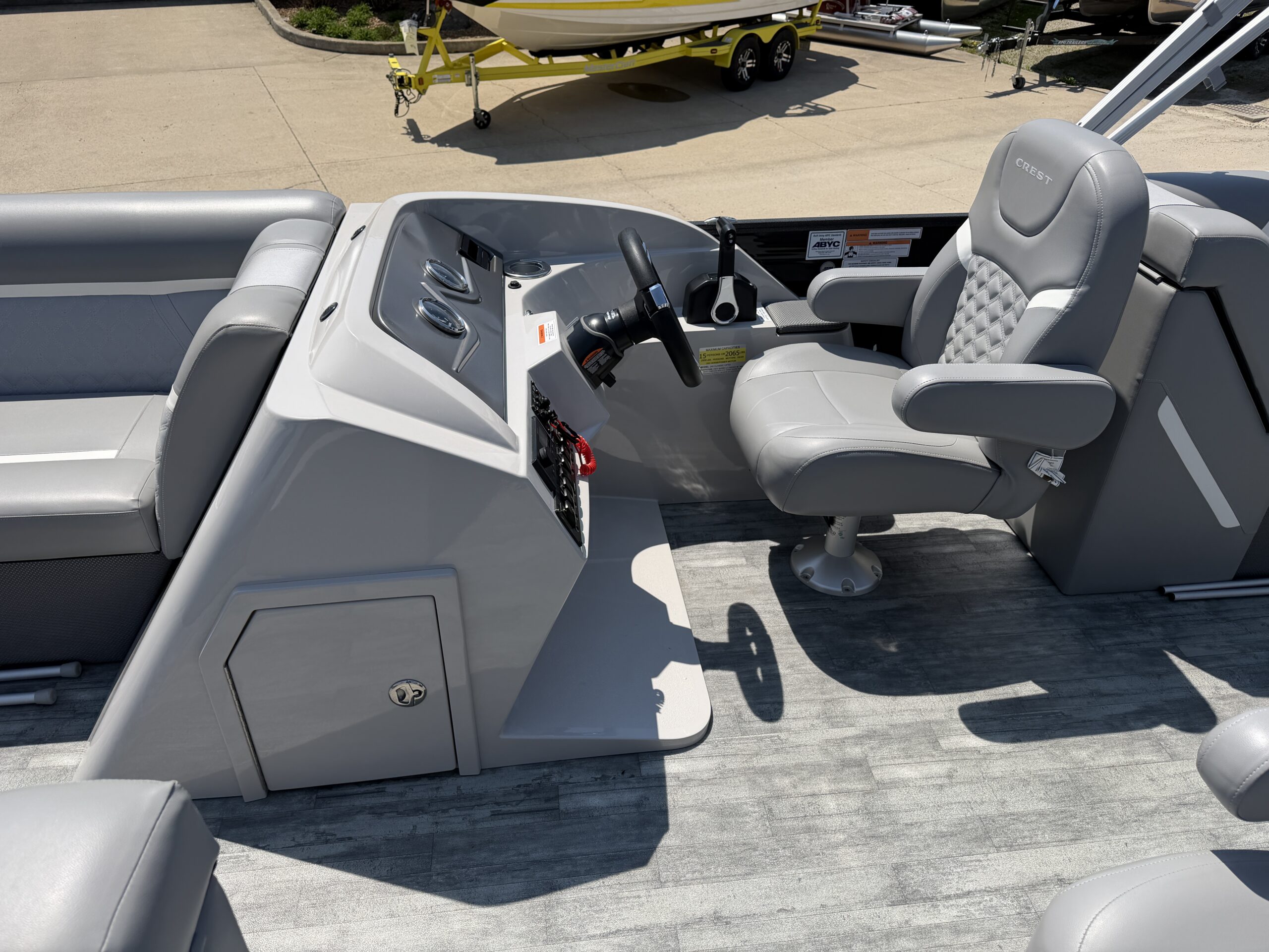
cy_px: 476
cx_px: 634
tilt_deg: -33.9
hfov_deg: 71.6
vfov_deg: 56.8
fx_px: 880
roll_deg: -0.5
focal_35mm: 24
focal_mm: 6.76
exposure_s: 1/6173
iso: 80
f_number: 1.78
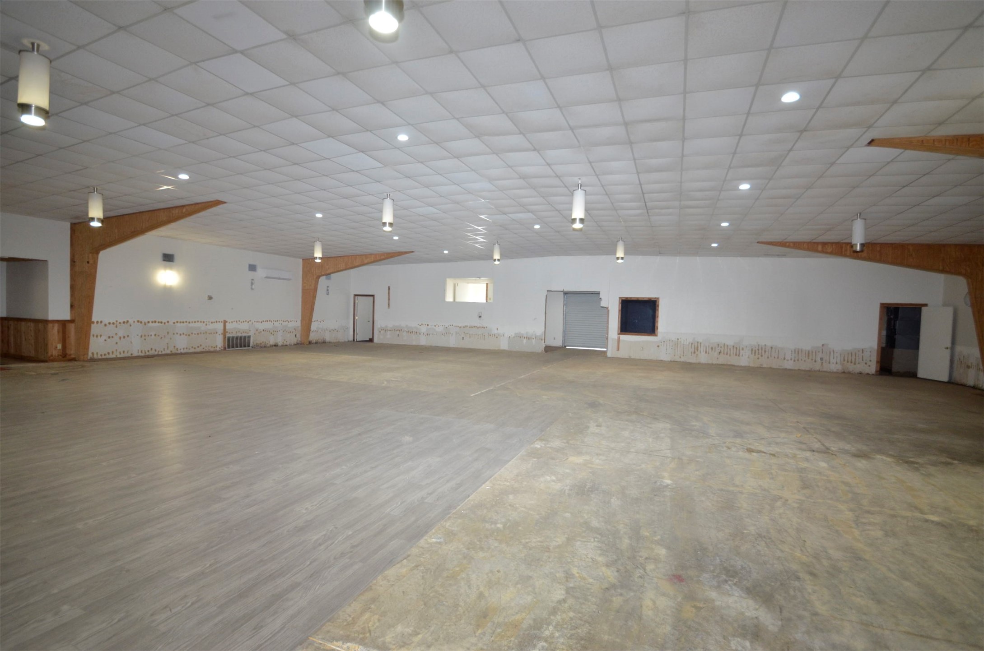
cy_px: 326
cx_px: 492
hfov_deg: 95.1
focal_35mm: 16
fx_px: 450
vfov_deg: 71.8
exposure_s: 1/60
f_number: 4
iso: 800
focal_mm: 11
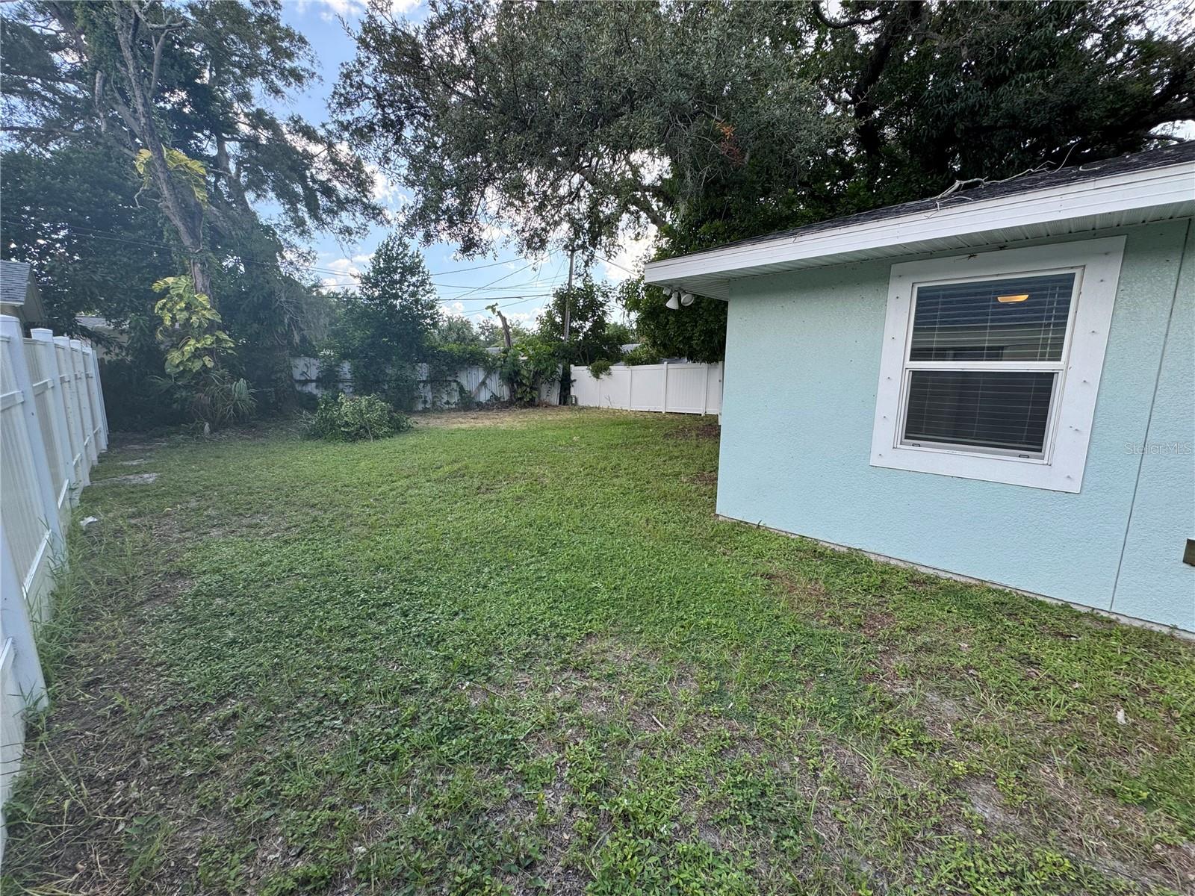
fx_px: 483
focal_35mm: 14
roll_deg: -1.2
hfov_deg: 102.1
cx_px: 598
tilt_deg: -9.2
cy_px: 448
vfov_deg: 85.7
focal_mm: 2.22
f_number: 2.2
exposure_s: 1/325
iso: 40
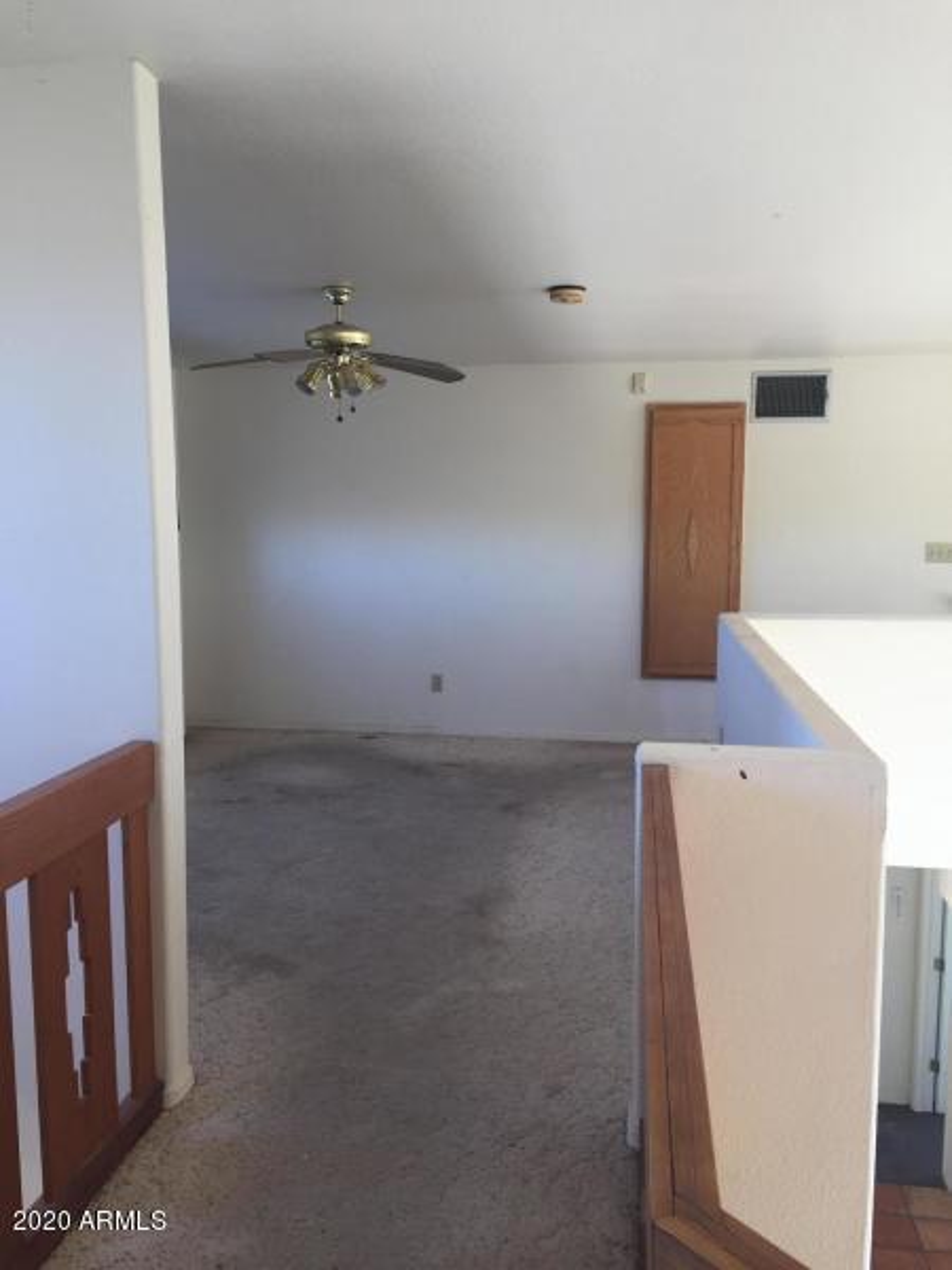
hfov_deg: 48.2
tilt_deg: -7.5
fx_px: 1063
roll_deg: +0.3
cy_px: 635
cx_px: 476
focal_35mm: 29
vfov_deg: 61.7
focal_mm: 4.15
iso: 32
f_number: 2.2
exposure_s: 1/60
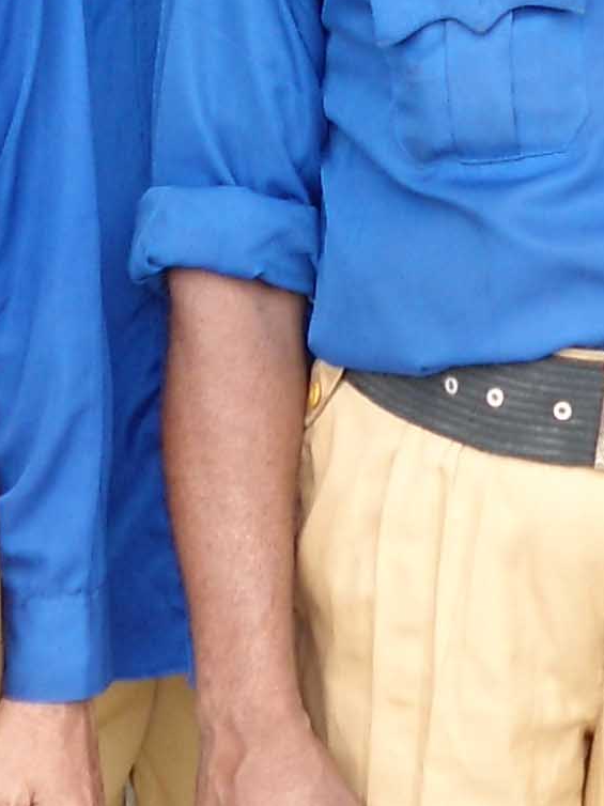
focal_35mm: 138
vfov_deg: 14.3
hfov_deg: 10.6
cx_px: 710
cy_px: 228
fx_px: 3212
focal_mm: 4.7
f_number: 2.8
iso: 80
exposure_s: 1/125
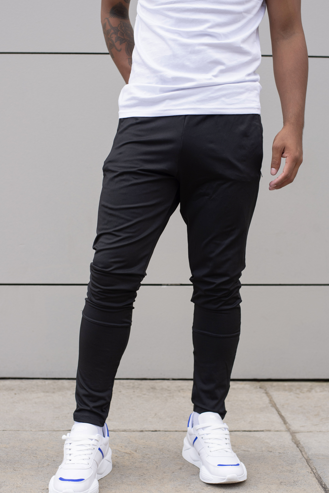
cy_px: 243
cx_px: 165
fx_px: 781
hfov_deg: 23.8
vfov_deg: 35.0
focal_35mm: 57
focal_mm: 50
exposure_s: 1/160
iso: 320
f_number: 4
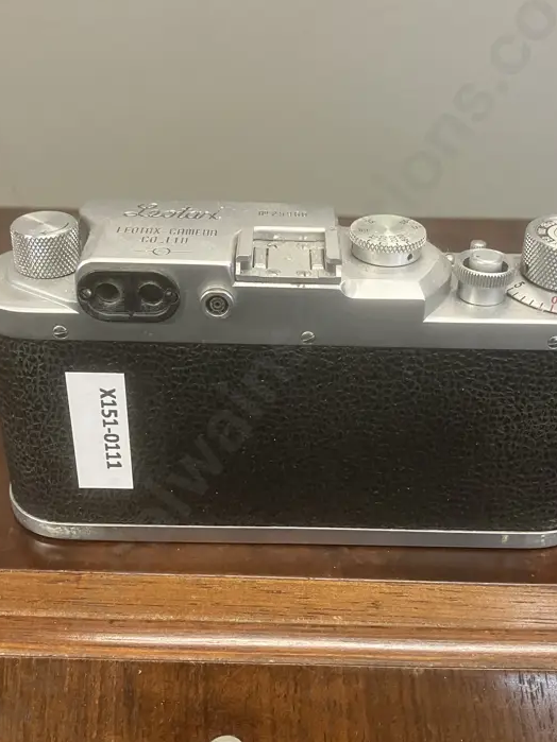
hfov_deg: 35.1
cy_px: 357
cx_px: 282
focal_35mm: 41
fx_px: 880
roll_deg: -2.5
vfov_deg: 45.8
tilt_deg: -30.5
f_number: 1.8
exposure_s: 1/50
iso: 320
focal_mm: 3.99
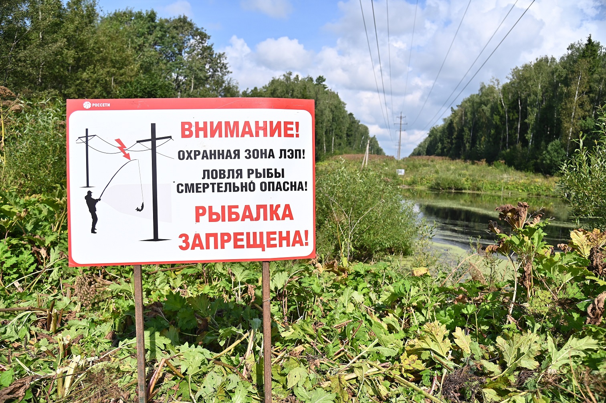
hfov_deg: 58.7
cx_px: 303
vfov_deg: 41.1
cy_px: 202
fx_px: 538
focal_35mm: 32
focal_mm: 32
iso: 200
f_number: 5
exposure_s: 1/2000
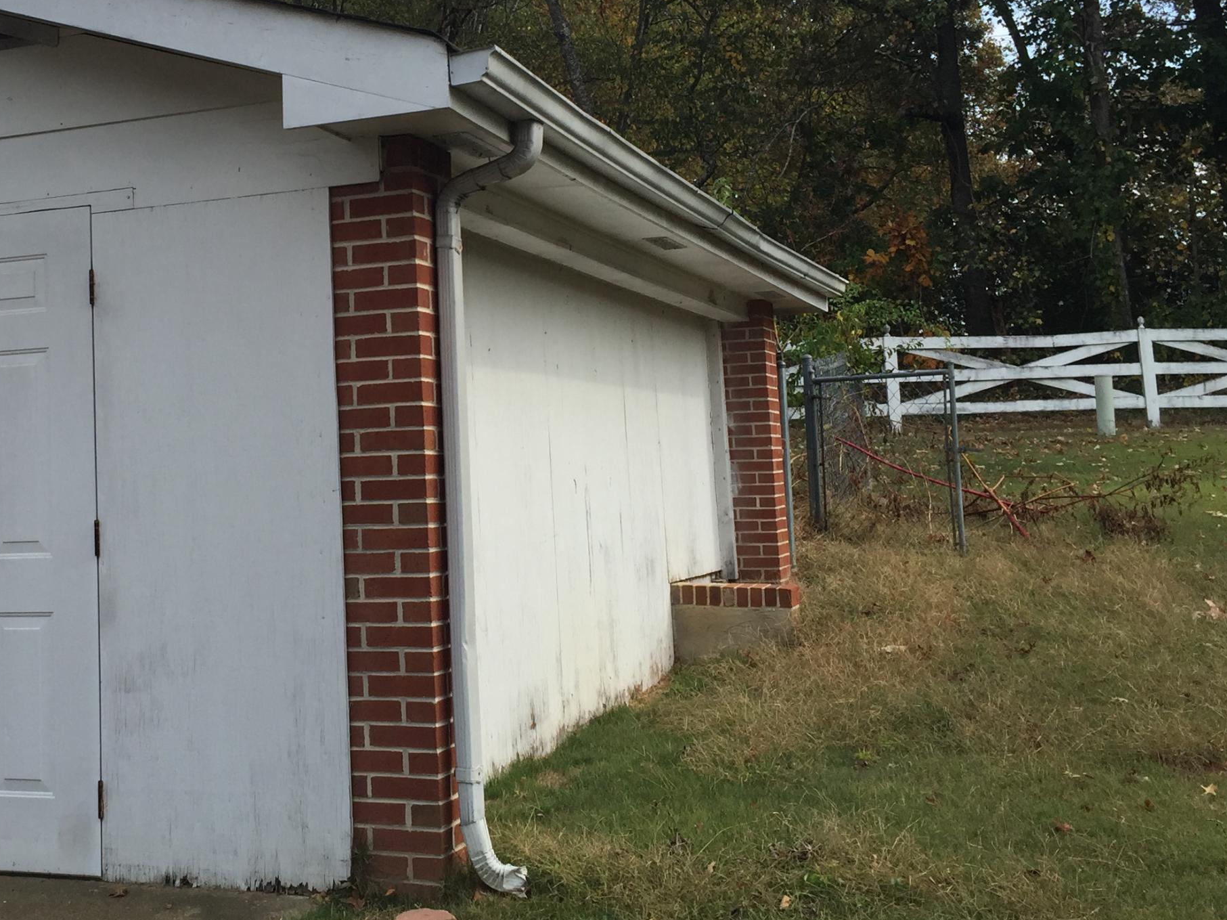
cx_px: 334
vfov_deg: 30.0
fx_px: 1701
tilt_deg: +7.8
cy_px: 289
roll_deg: +0.8
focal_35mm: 48
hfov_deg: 38.8
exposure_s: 1/989
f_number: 2.2
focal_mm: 4.15
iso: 32
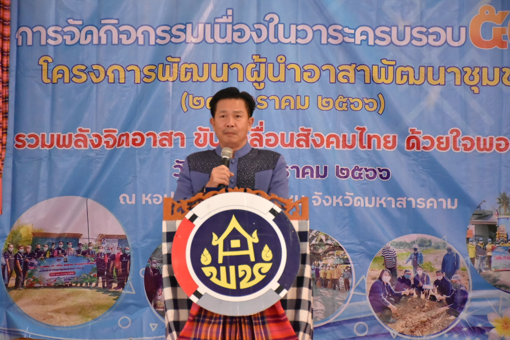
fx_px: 1700
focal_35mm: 120
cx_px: 255
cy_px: 170
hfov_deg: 17.1
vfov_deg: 11.4
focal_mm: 80
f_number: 5.3
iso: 4000
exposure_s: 1/400
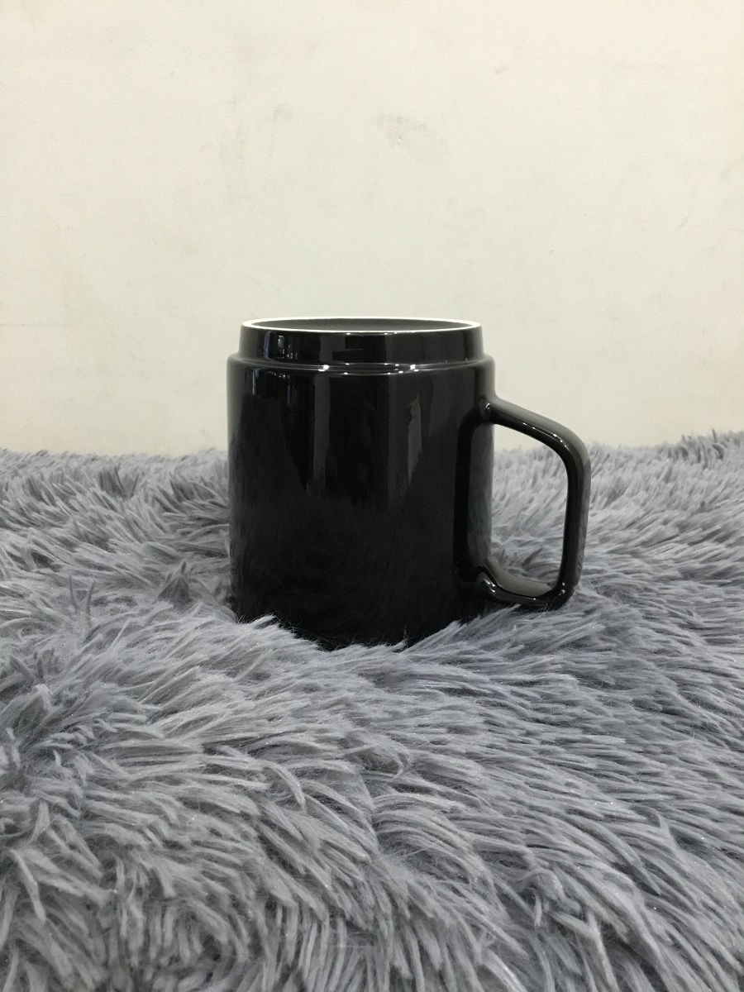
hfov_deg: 45.4
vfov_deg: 58.4
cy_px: 496
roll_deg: +0.4
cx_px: 372
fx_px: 888
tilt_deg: -15.5
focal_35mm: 31
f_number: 2.4
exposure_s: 1/33
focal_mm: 3.3
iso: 160
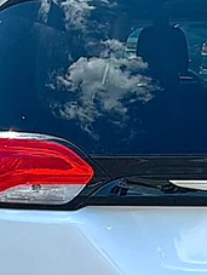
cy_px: 226
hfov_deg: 12.4
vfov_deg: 16.7
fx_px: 930
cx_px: 254
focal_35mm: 117
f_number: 1.78
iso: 80
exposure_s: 1/3745
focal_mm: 6.86
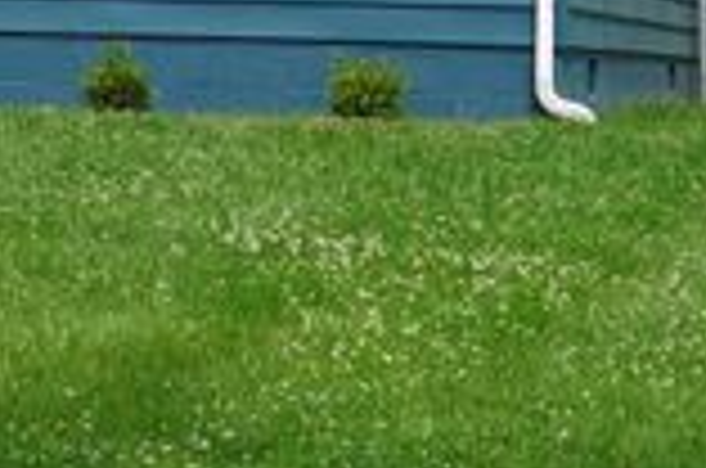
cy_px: -130
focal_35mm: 168
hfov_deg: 12.1
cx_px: -36
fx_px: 3280
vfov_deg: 8.1
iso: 100
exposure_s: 1/125
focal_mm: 35
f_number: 11
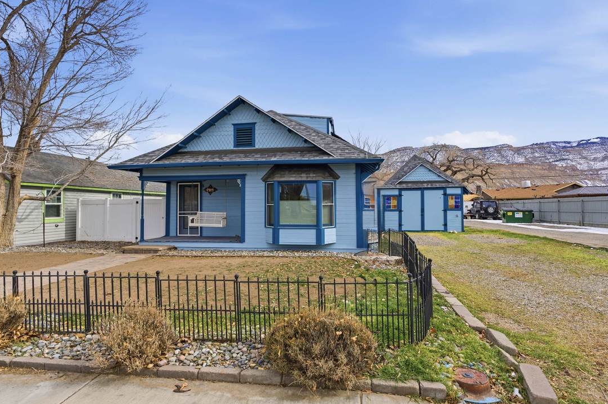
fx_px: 321
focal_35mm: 19
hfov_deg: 86.9
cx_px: 302
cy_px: 204
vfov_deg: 64.5
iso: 100
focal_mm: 16
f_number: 7.1
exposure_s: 1/1000
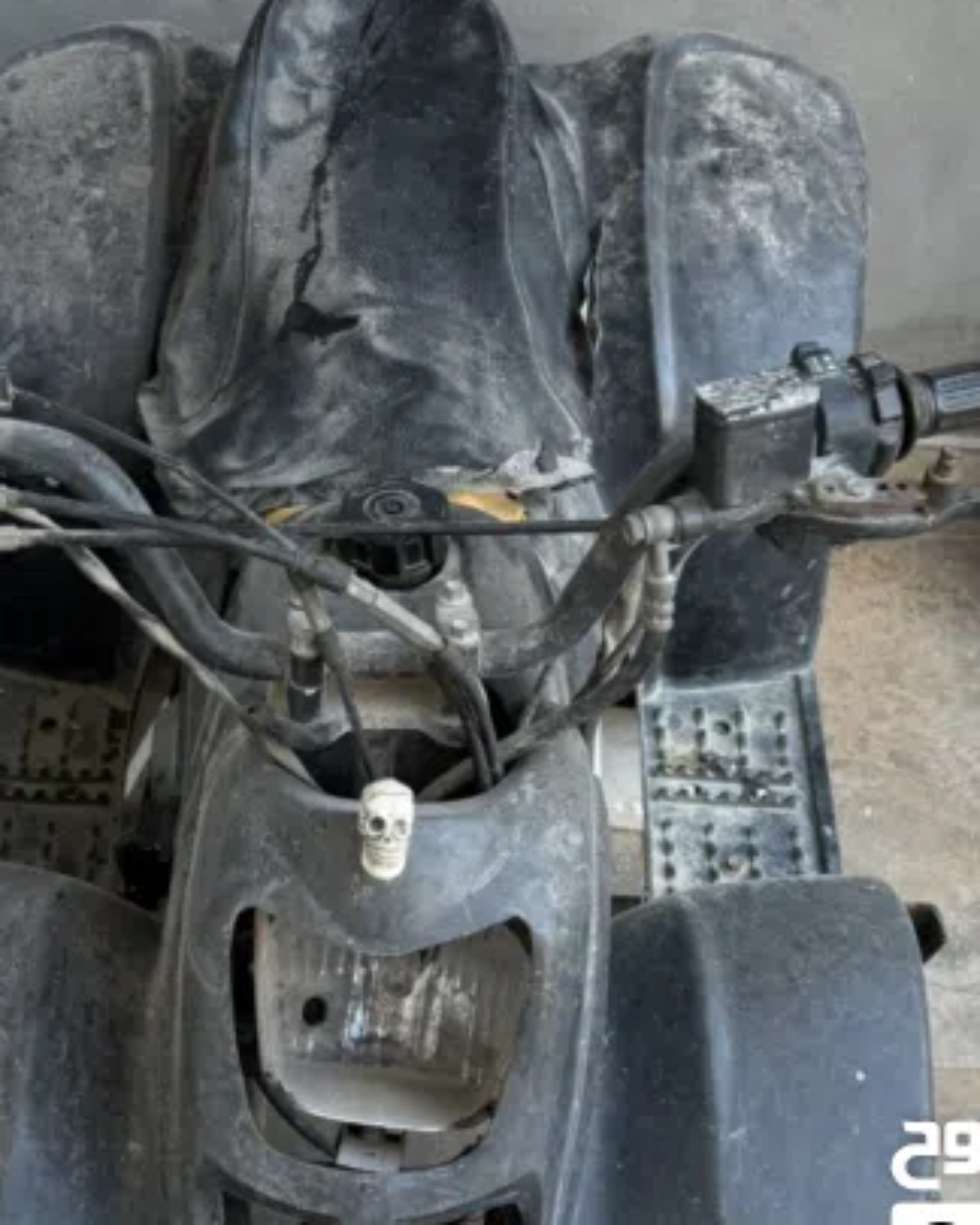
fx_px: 1341
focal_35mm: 37
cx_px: 436
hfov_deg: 40.1
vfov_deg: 49.0
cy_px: 656
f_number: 1.78
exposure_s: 1/121
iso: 80
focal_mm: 6.76
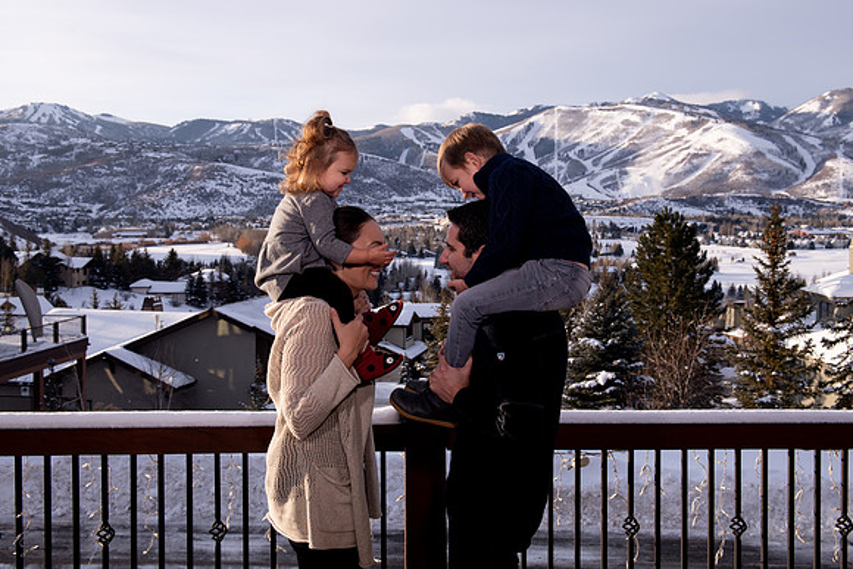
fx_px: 992
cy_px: 237
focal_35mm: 42
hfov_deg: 46.5
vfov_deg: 32.0
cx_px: 426
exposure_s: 1/250
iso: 100
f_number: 8
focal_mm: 35
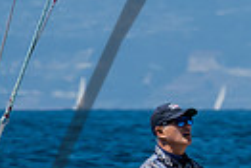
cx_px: 739
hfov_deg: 1.1
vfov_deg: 0.8
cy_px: 205
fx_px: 12593
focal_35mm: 1802
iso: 160
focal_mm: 200
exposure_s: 1/400
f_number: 6.3
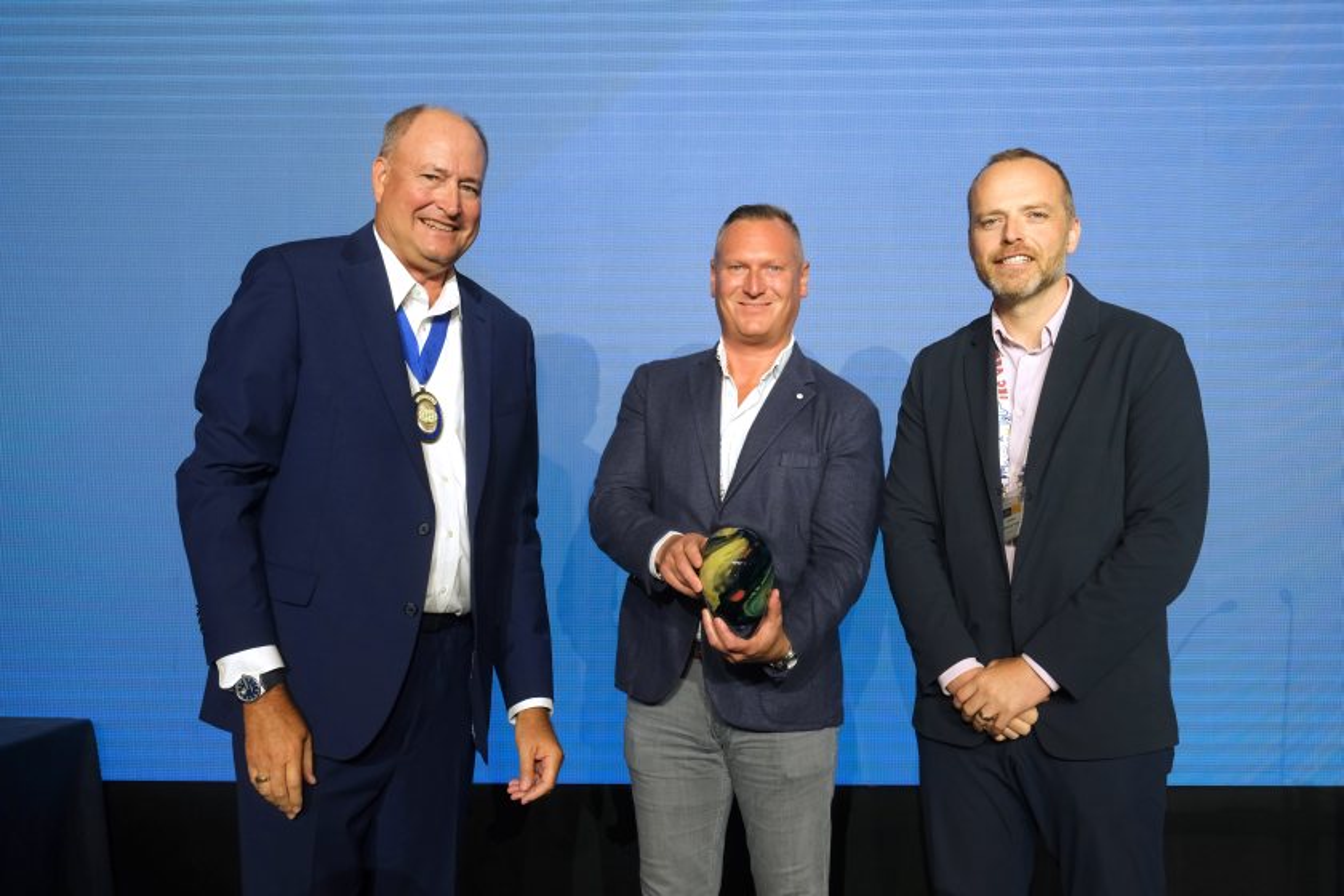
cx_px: 672
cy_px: 448
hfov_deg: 51.9
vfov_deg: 35.9
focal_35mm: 37
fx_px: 1381
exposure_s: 1/160
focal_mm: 24.9
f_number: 3.6
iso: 1600
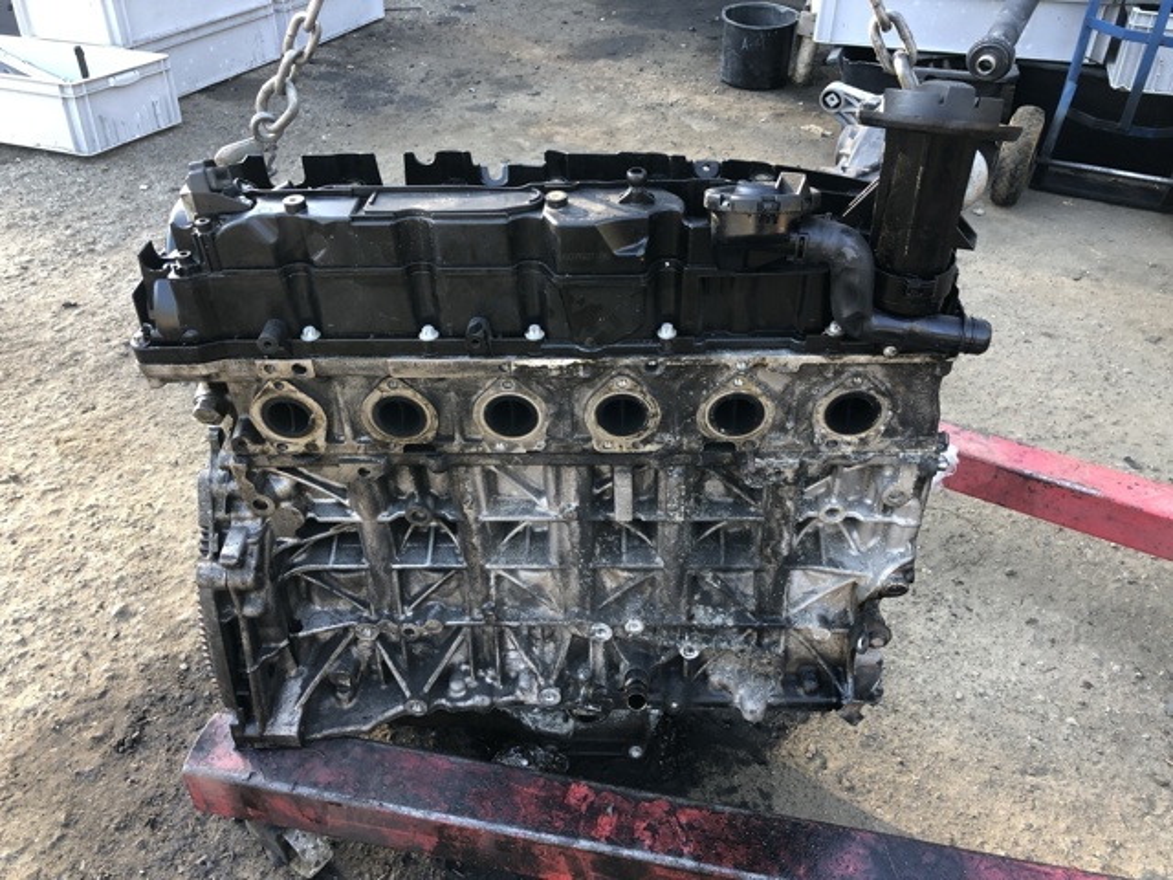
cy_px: 440
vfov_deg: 49.7
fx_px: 949
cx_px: 586
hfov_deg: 63.4
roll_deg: +2.4
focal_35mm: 28
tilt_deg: -36.3
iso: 25
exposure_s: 1/40
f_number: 1.8
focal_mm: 4
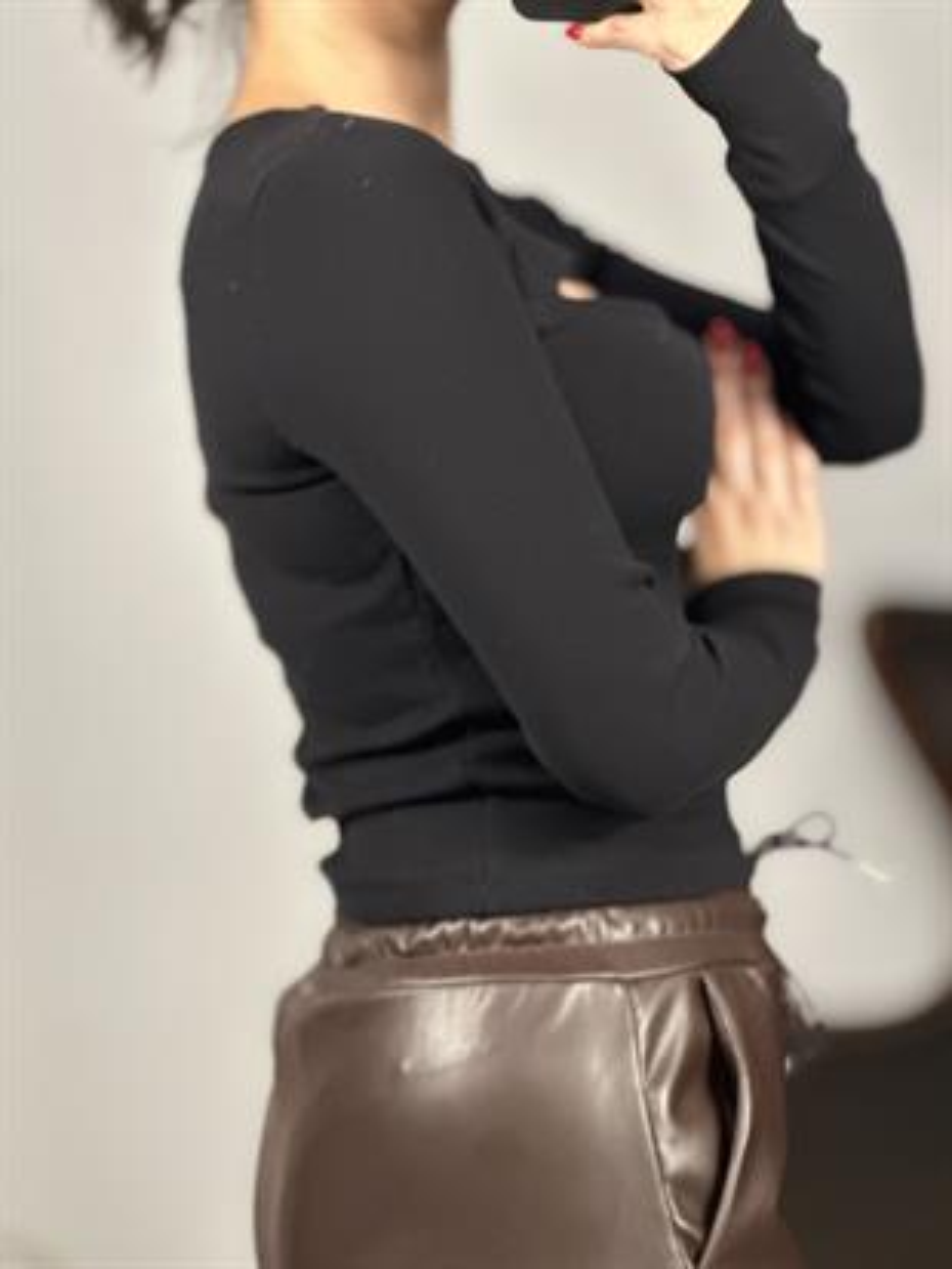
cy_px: 634
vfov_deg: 25.3
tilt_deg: -29.9
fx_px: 2822
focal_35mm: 77
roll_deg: +6.0
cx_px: 476
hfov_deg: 19.1
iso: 160
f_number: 2.8
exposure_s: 1/33
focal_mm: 9
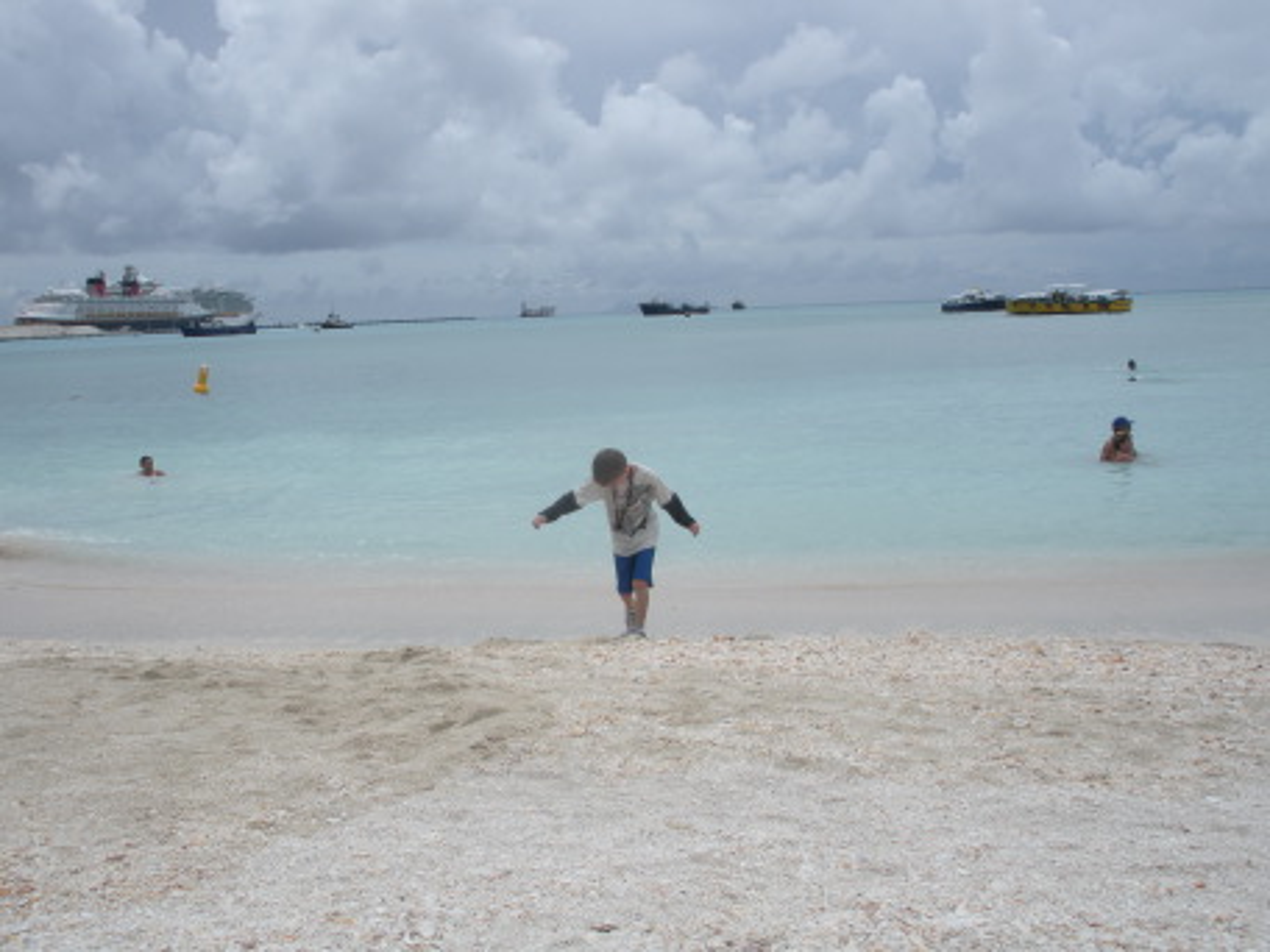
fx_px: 1321
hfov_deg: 51.4
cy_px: 476
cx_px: 635
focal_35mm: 36
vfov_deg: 39.7
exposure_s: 1/495
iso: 64
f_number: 5.6
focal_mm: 6.3
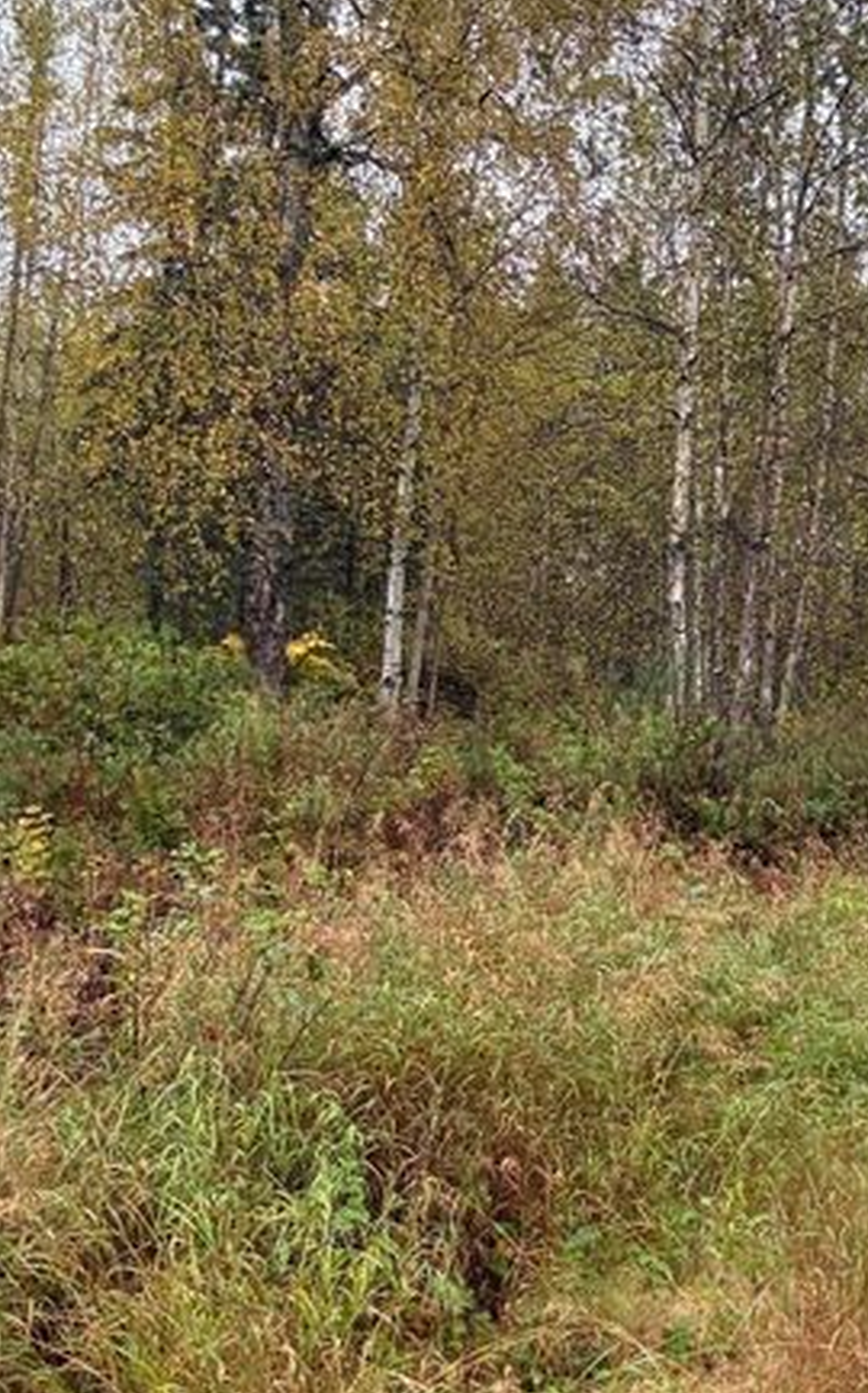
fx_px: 1858
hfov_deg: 25.5
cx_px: 784
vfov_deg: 41.0
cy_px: 635
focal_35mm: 49
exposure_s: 1/247
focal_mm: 2.69
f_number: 1.9
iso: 40
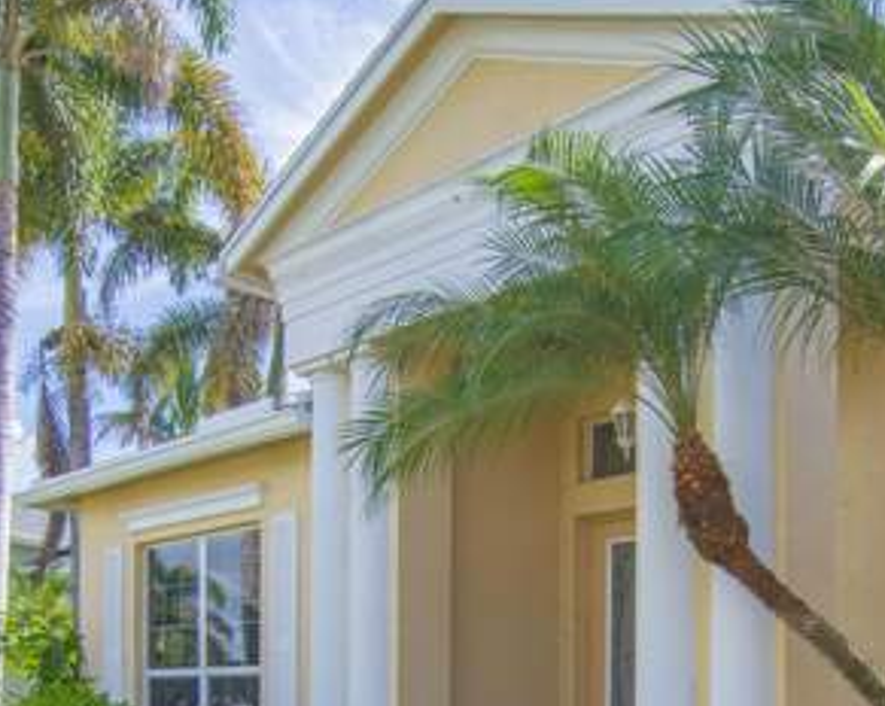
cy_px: 698
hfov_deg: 30.4
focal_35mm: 62
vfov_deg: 23.6
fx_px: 1622
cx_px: 532
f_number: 8
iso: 500
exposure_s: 1/500
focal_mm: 16
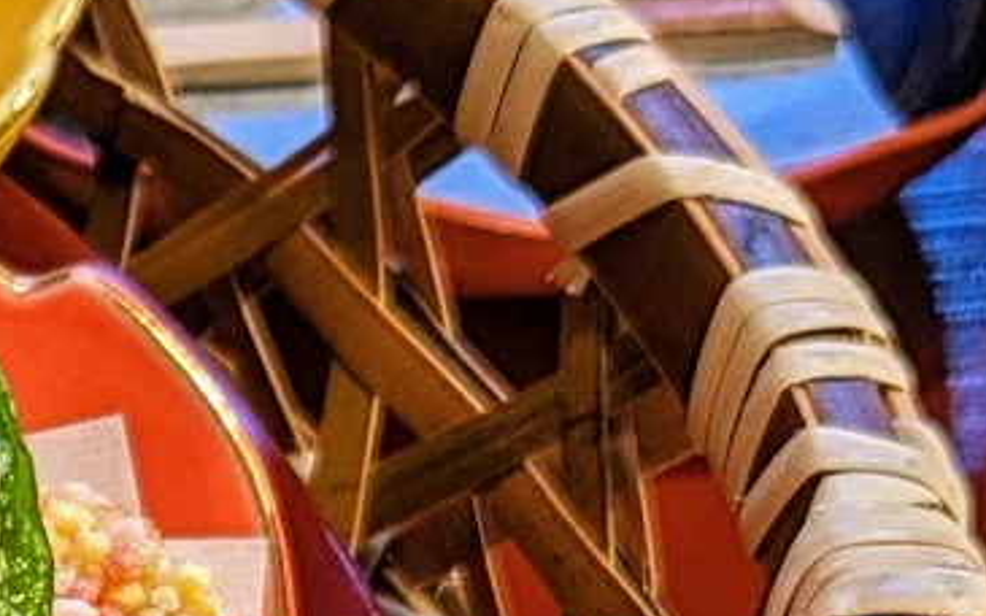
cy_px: 1127
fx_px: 4997
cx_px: -570
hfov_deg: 10.8
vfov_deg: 6.9
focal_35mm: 186
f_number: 1.89
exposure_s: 1/24
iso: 73
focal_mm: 5.43
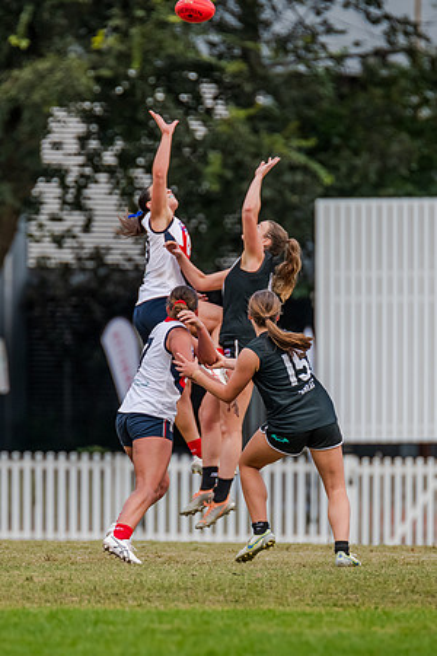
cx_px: 185
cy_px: 338
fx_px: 11813
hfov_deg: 2.1
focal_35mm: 649
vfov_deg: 3.2
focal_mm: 420
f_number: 5
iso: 800
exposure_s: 1/1600
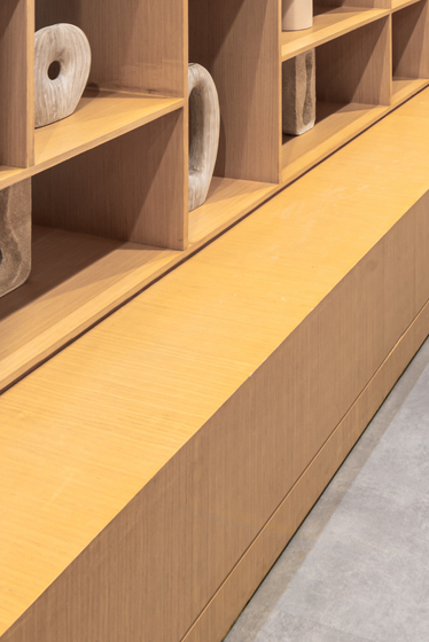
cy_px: -151
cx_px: 462
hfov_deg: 27.1
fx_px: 821
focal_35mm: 46
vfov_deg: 33.6
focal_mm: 14
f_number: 10
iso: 100
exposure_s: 2.5
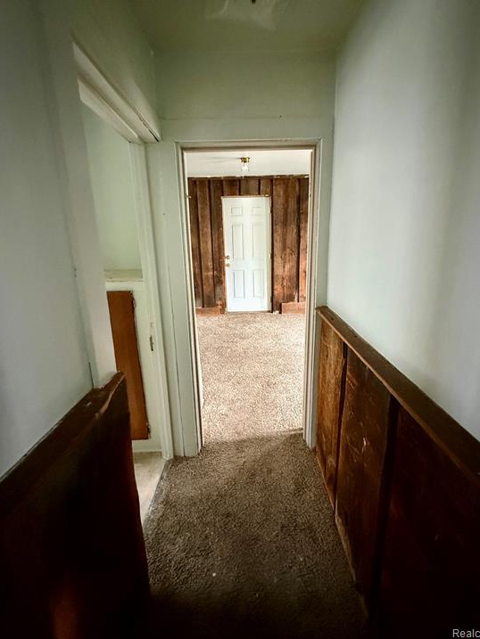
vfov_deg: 98.0
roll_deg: +1.4
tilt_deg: -13.1
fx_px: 277
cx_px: 249
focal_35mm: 15
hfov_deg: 81.7
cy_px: 299
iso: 1000
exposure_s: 1/60
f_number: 2.2
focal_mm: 2.22
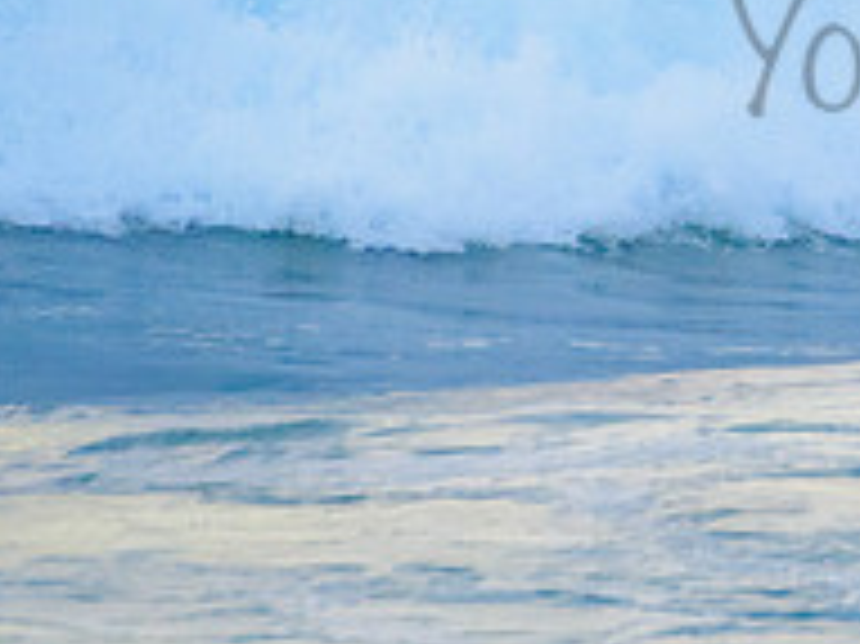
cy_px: -187
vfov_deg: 0.8
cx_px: 1488
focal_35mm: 1789
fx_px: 44418
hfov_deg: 1.1
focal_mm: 500
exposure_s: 1/2000
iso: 1600
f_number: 5.6
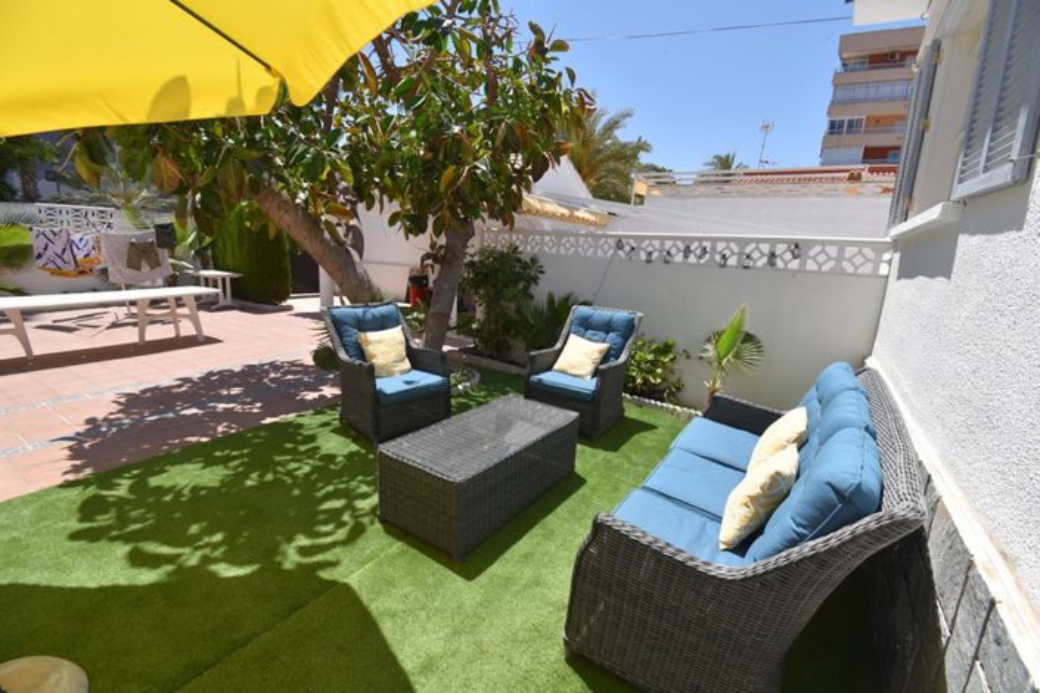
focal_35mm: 15
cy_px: 346
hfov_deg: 100.4
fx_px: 433
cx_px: 520
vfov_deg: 77.3
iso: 100
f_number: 8
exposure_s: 1/250
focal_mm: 10
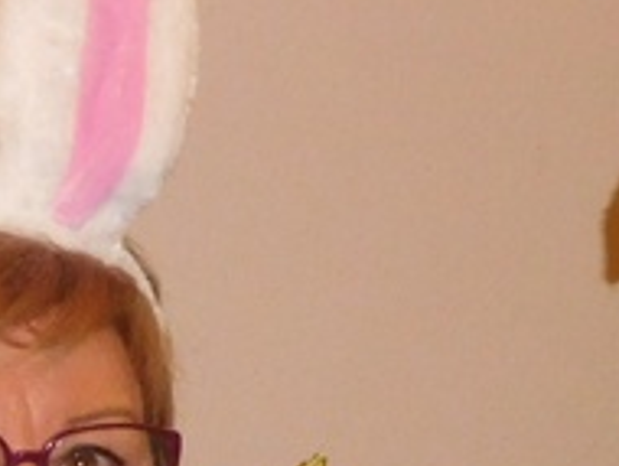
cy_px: 388
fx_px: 3724
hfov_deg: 9.5
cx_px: 137
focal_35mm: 208
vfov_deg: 7.1
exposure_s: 1/30
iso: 800
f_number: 4.1
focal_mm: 8.9
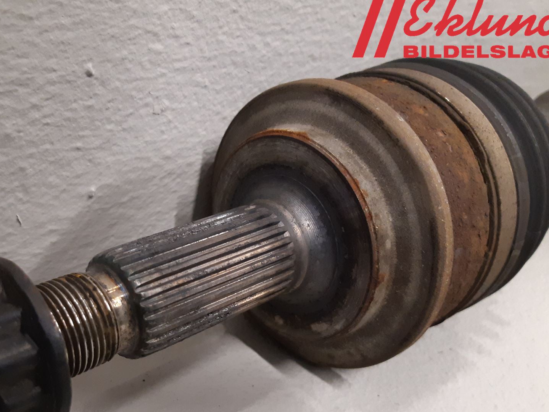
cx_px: 196
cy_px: 286
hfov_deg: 49.5
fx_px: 587
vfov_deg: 38.1
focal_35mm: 37
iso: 250
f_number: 1.7
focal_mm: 3.93
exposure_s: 1/33
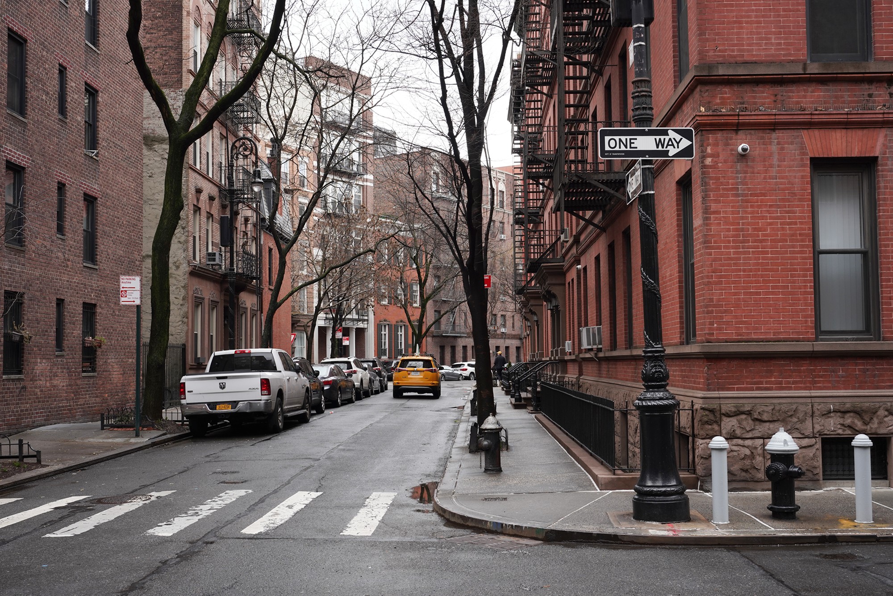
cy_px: 298
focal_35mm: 40
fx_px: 992
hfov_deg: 48.5
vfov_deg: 33.4
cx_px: 446
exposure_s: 1/100
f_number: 8
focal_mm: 40
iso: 400
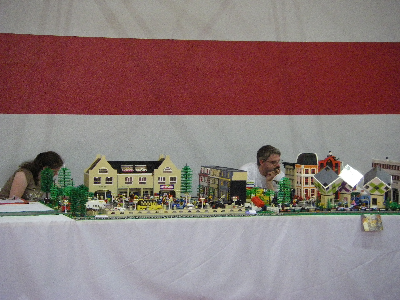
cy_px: 149
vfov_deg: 14.2
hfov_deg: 18.9
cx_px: 195
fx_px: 1202
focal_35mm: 104
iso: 800
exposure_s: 1/40
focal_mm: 16.3
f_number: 4
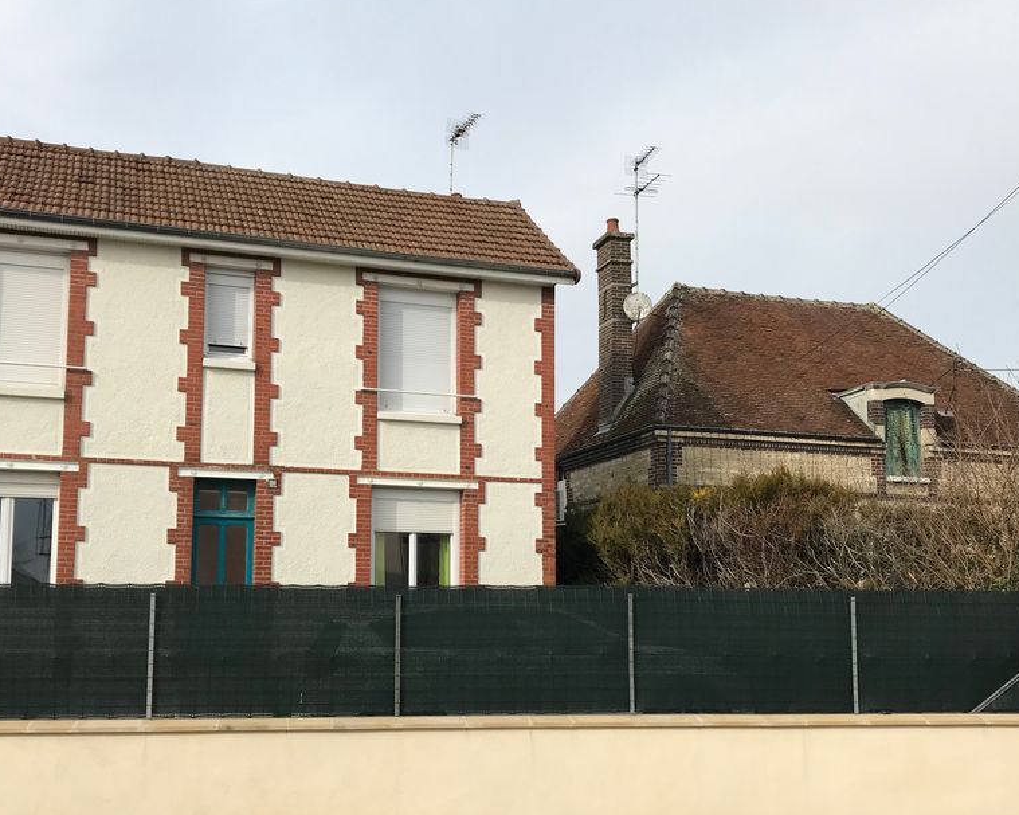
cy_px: 494
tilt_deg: +7.9
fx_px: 1086
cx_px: 442
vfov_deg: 40.9
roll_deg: -0.6
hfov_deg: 50.1
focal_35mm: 36
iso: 20
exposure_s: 1/2179
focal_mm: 3.99
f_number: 1.8
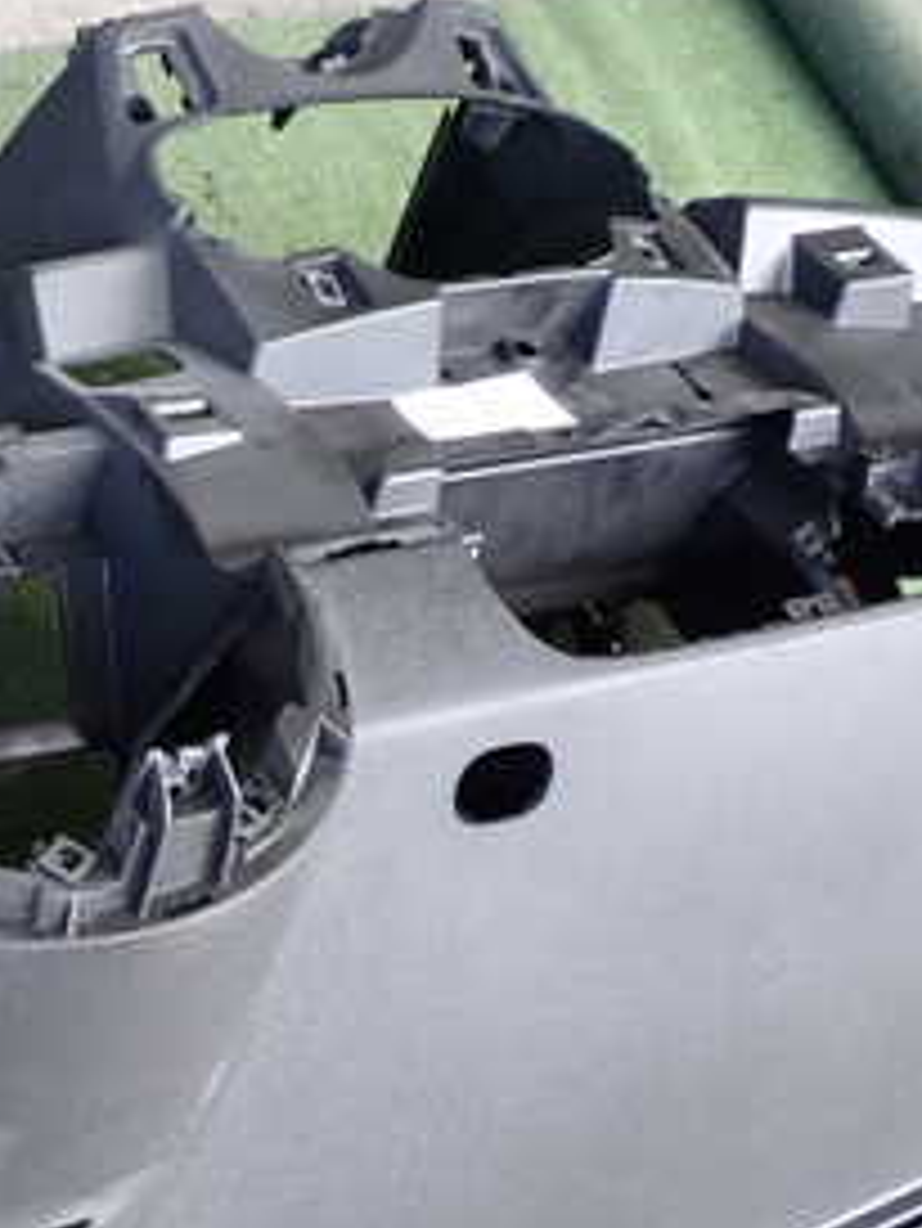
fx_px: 2342
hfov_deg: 20.9
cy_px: 922
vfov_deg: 28.9
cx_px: -166
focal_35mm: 66
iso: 200
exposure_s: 1/80
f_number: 2.3
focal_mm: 5.4
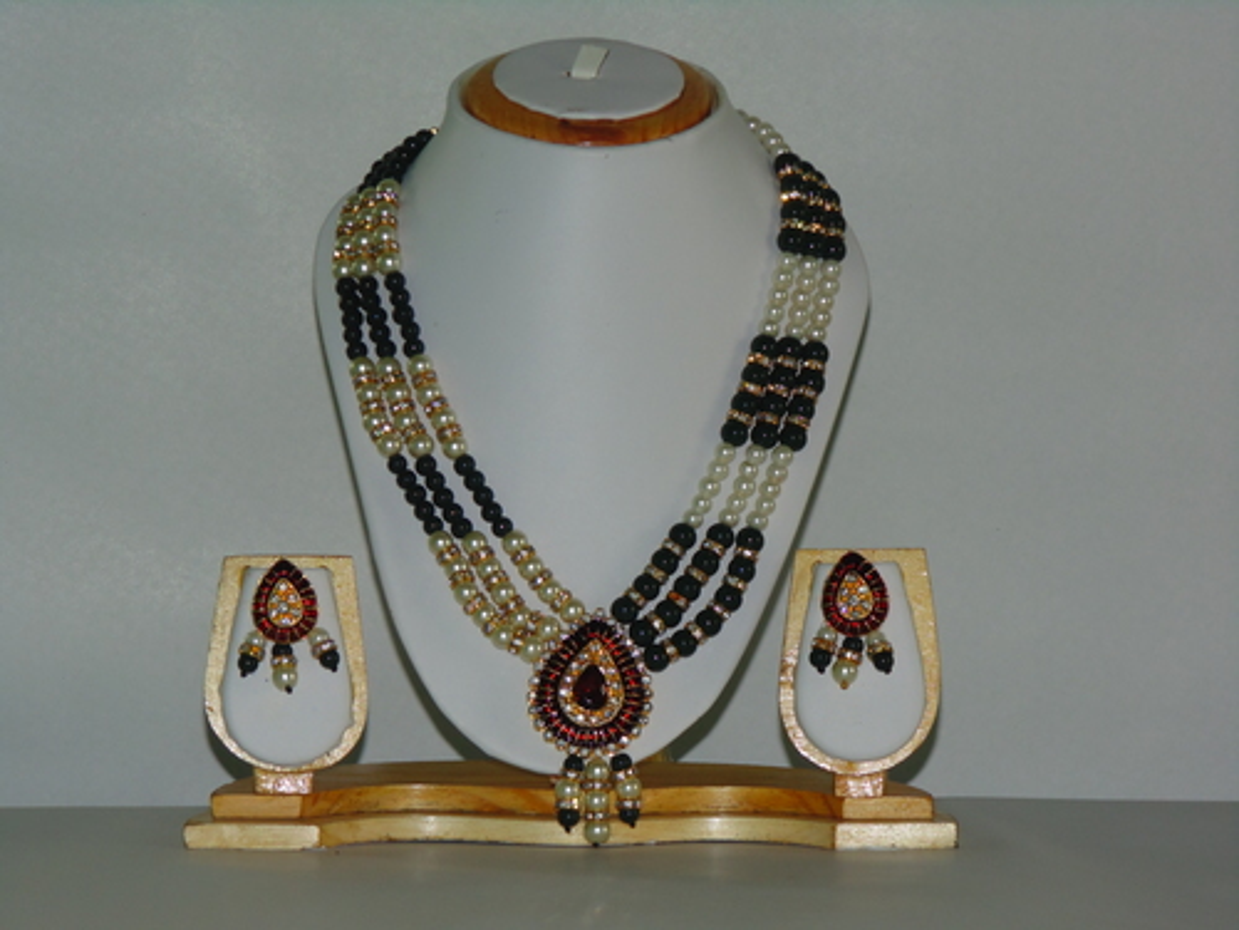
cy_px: 465
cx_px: 620
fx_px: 6407
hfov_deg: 11.0
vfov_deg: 8.3
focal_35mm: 179
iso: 100
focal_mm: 32.1
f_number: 5.1
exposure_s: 1/40
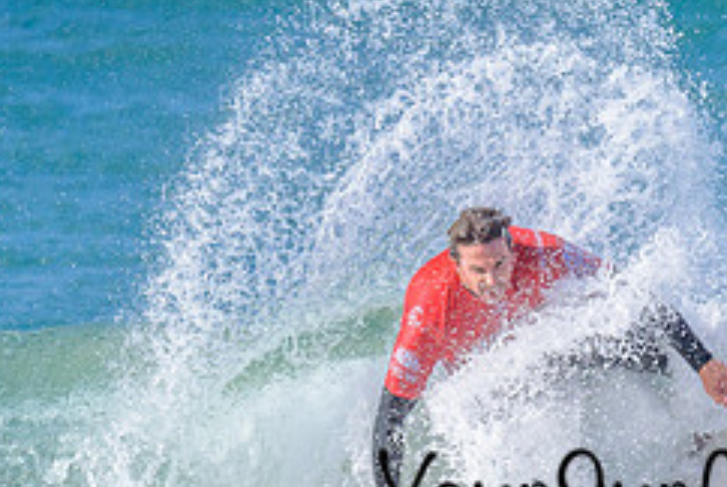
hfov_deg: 0.8
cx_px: 734
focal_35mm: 2629
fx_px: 53155
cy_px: 402
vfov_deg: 0.5
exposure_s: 1/2000
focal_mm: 800
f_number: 6.3
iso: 400
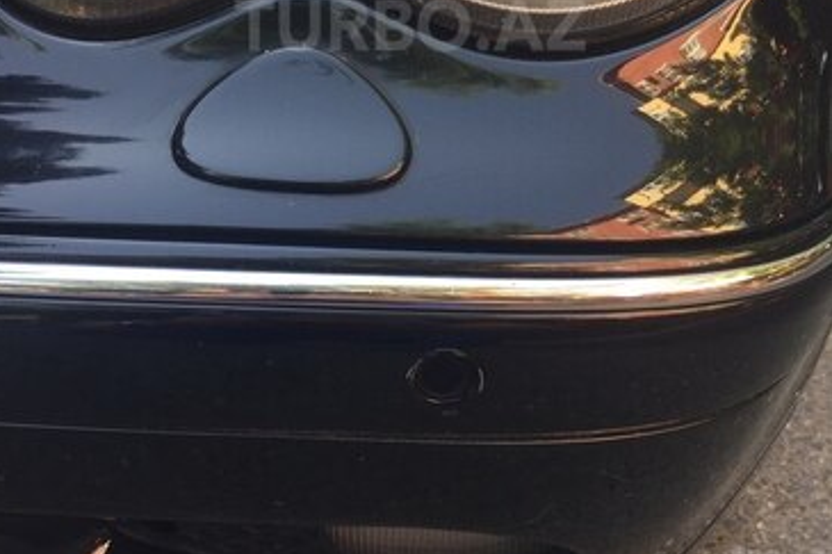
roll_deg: -3.9
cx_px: 410
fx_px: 947
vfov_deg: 30.7
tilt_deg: -20.1
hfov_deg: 47.4
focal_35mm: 41
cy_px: 25
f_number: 2.2
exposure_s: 1/100
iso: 32
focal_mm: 4.15
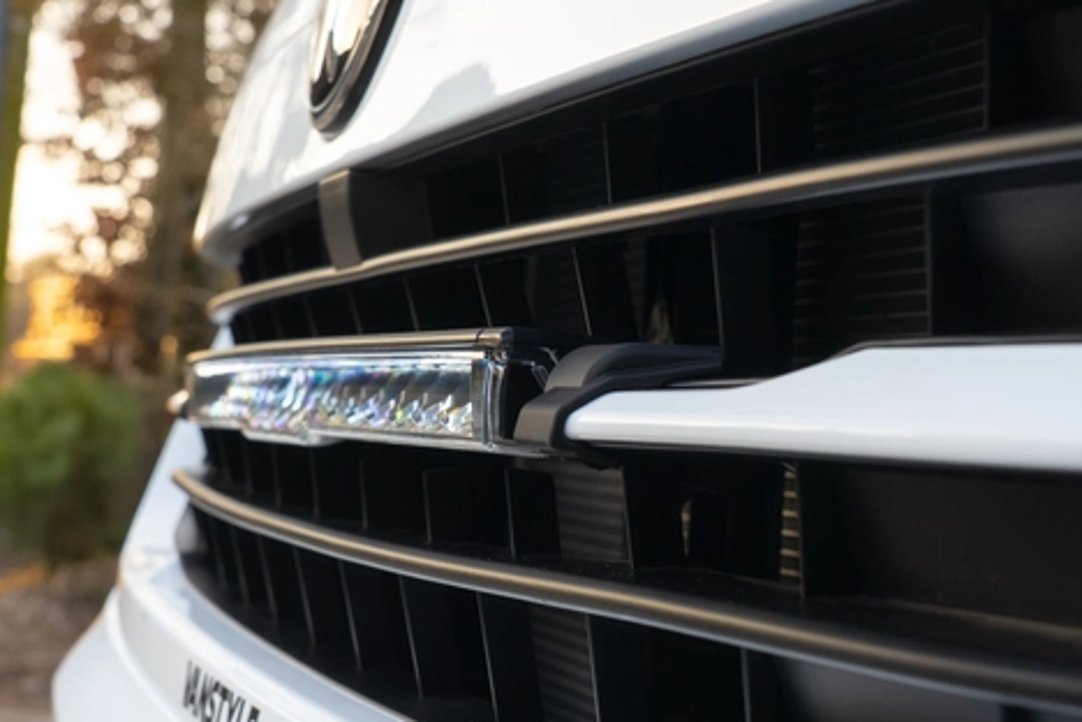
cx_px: 402
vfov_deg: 20.3
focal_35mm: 67
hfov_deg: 30.0
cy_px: 348
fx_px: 2014
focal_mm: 49
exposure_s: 1/50
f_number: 10
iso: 500
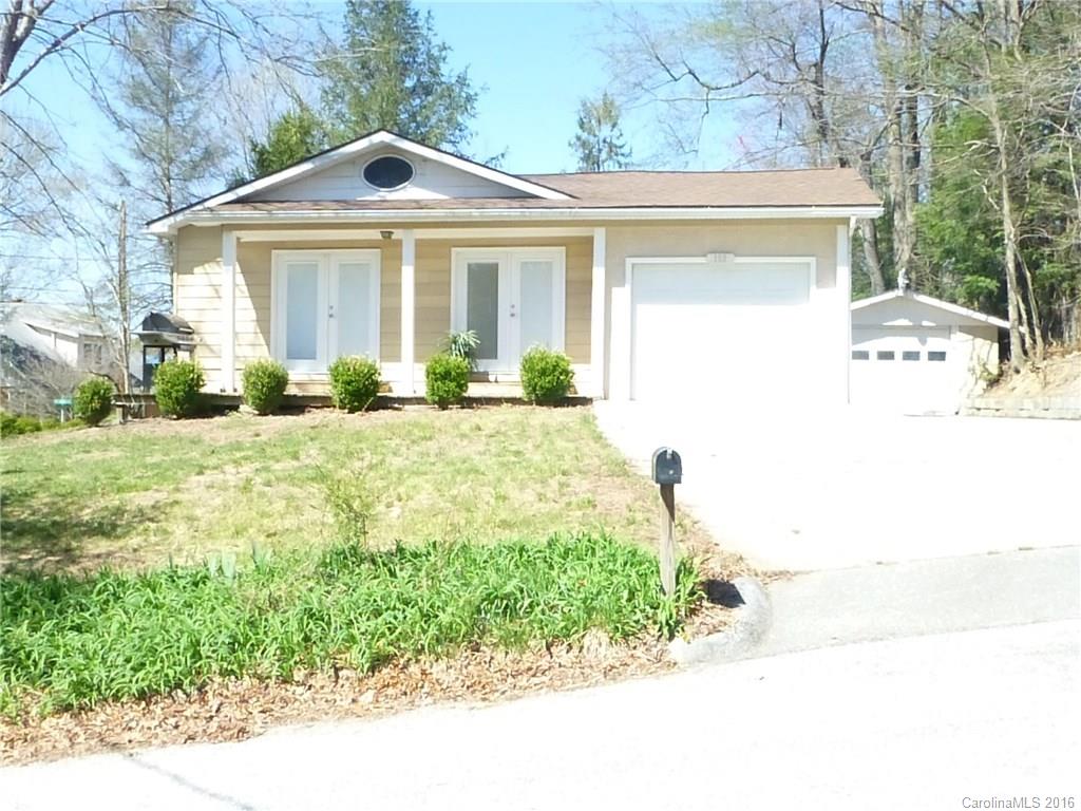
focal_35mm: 39
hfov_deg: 47.9
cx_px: 540
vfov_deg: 36.8
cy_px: 406
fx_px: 1218
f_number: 6.3
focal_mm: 6.9
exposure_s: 1/2000
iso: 1600
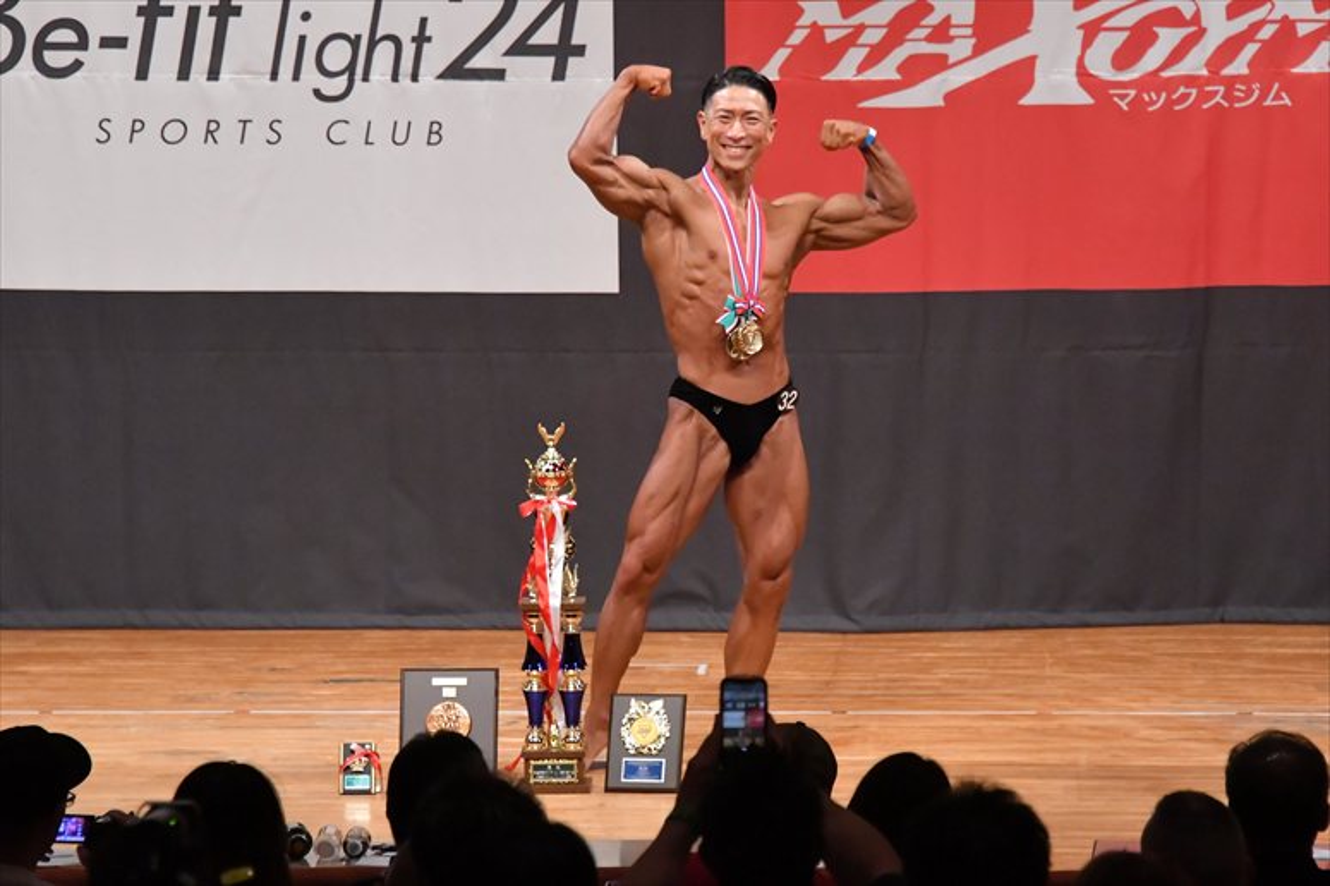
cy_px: 443
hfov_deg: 8.1
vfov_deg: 5.4
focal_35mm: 255
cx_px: 665
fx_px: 9416
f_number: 5.6
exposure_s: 1/400
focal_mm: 170
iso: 8000
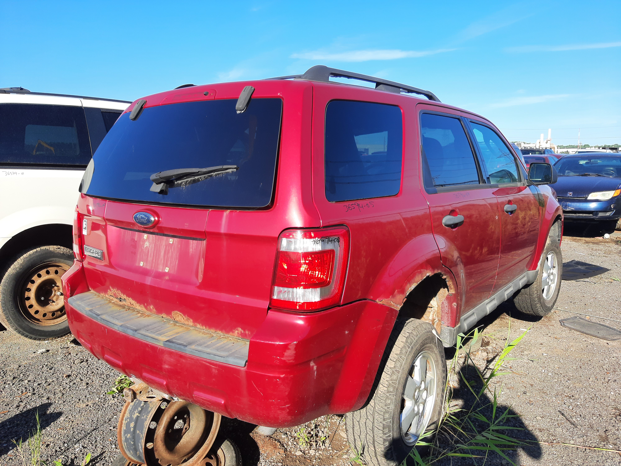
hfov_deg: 67.3
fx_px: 466
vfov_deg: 53.1
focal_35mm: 26
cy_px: 233
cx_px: 310
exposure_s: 1/743
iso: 40
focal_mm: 3.92
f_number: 1.7
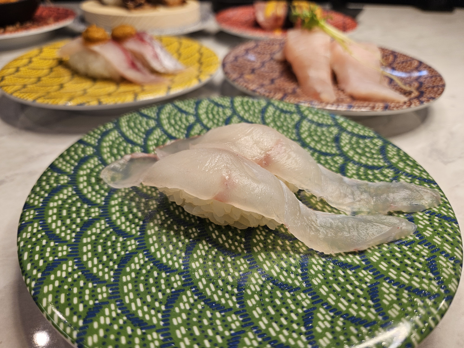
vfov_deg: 58.9
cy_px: 174
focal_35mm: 23
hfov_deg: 73.9
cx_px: 232
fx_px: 308
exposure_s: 1/120
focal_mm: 5.4
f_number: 1.8
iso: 64
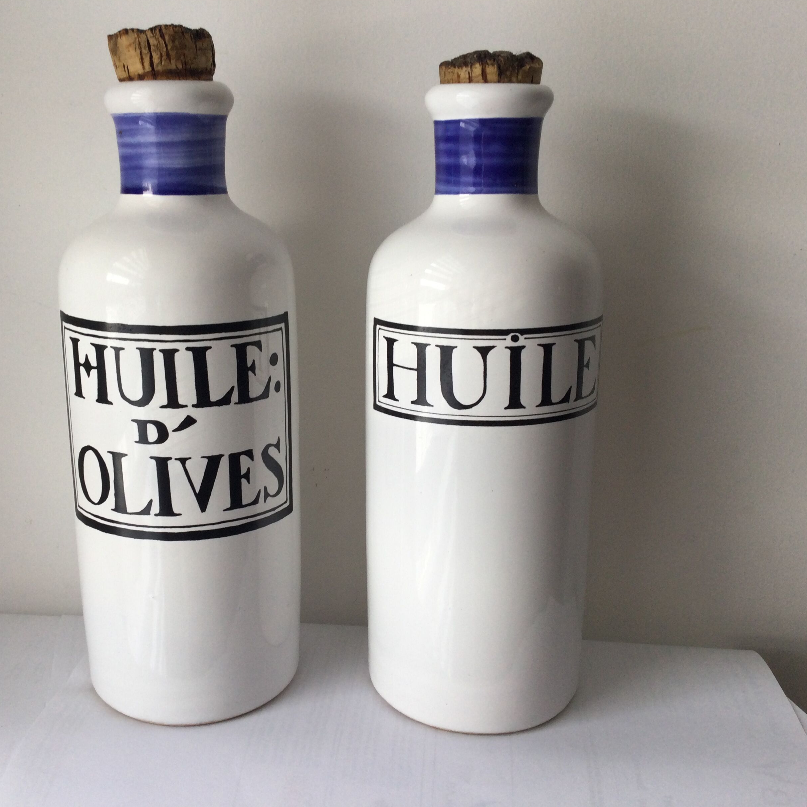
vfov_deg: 44.9
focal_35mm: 37
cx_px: 325
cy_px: 399
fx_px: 976
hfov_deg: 44.7
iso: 32
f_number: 2.4
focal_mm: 3.3
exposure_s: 1/50
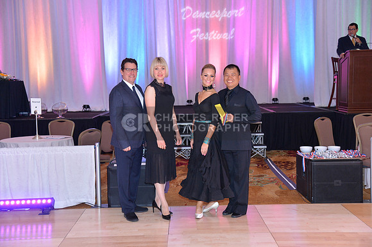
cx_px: 186
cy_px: 124
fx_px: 495
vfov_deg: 28.0
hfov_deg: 41.2
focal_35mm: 48
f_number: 4
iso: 2000
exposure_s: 1/250
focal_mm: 48
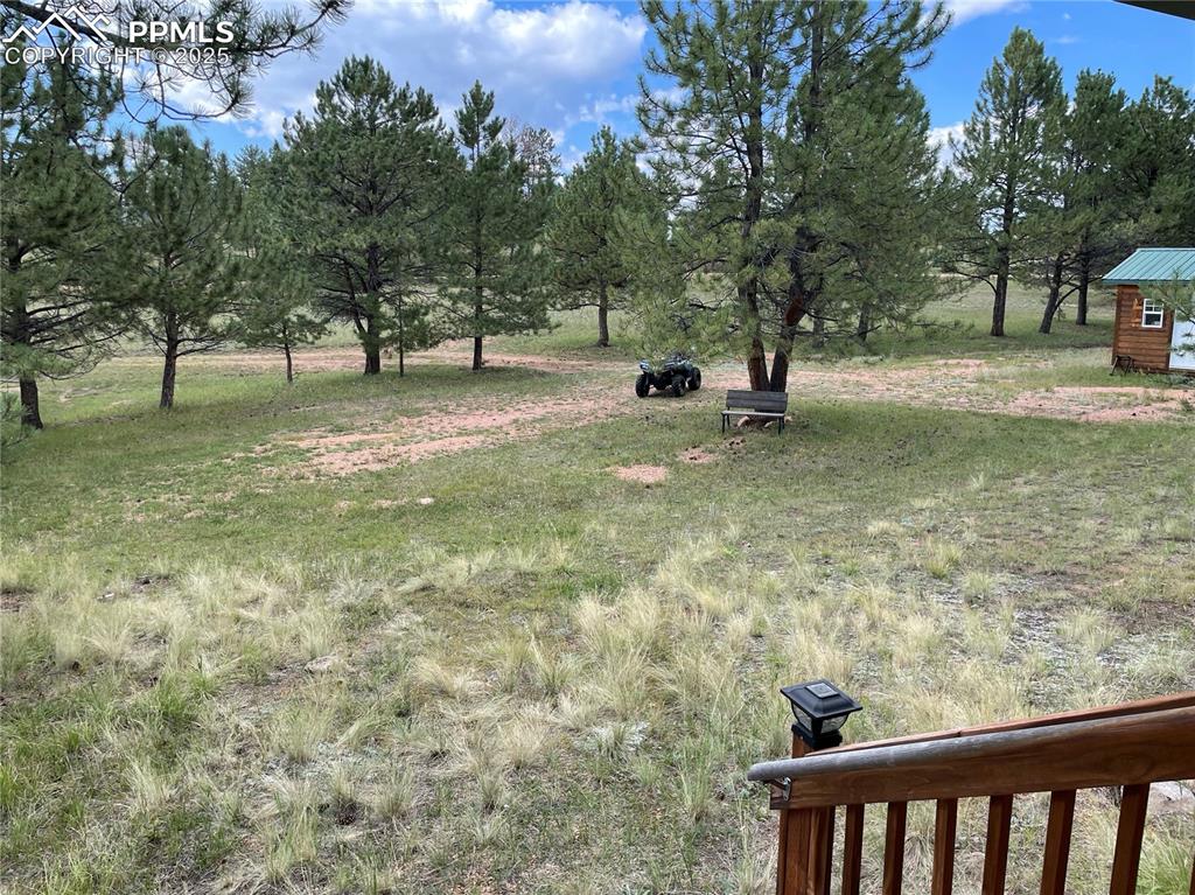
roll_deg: +0.5
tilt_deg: -10.6
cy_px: 448
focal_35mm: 26
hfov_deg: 67.3
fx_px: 897
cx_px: 598
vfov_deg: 53.0
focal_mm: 4.2
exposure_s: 1/662
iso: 32
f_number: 1.6
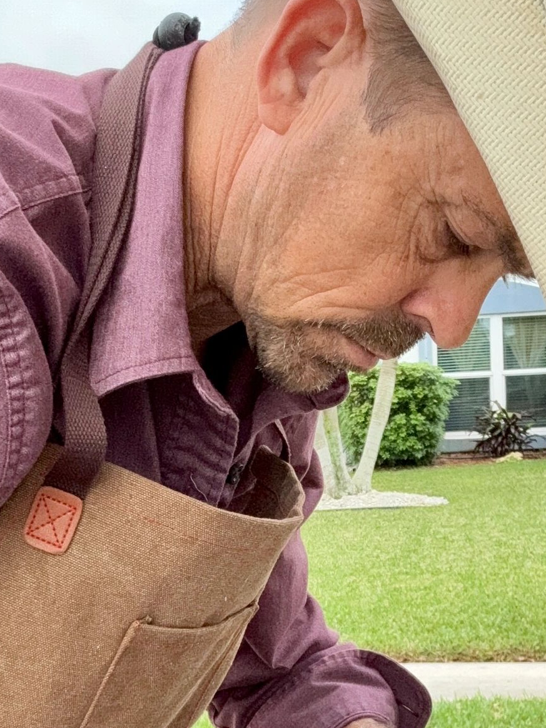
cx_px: 303
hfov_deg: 22.2
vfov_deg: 28.9
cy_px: 545
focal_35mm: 66
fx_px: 1388
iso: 50
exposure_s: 1/121
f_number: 1.9
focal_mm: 2.69
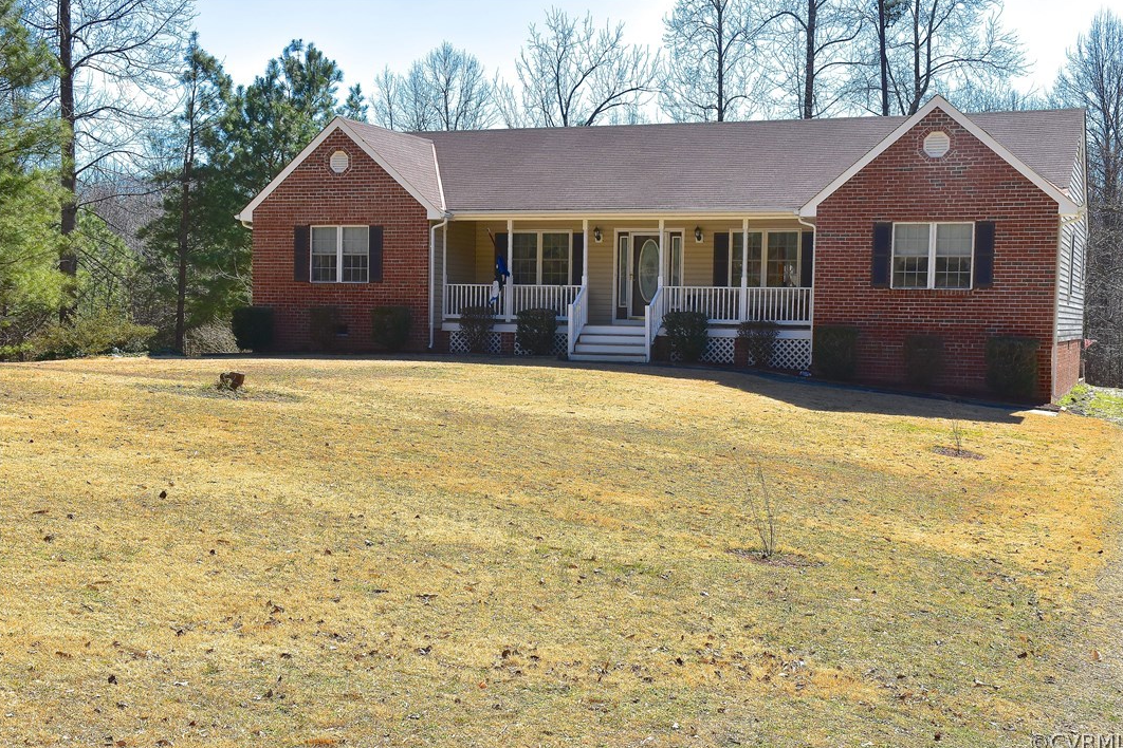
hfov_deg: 42.7
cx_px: 572
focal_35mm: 46
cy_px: 376
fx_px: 1435
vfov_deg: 29.2
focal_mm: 30
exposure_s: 1/320
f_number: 11
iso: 400
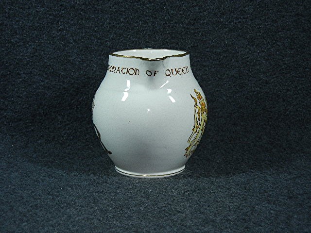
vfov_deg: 21.6
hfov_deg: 28.6
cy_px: 116
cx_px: 156
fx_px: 611
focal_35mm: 68
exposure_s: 1/31.3
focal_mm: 12.2
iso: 217
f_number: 4.1
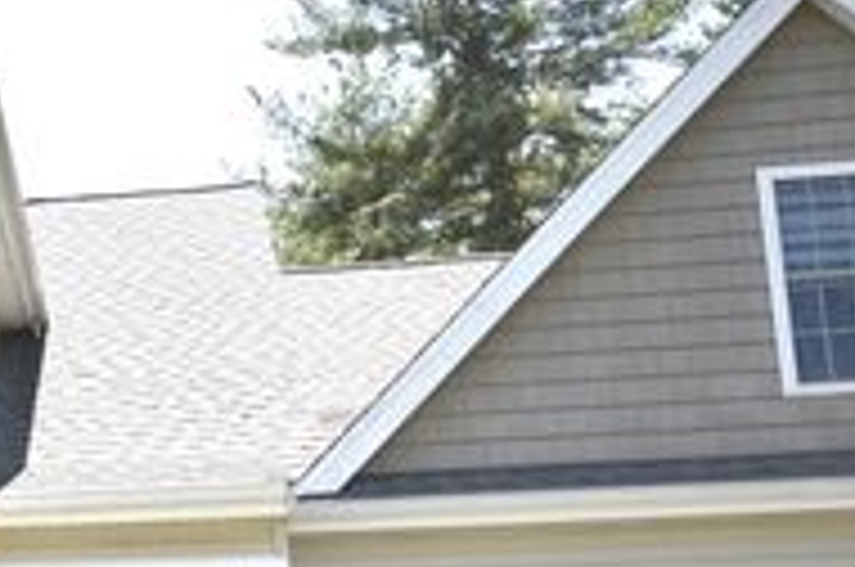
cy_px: 511
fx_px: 1873
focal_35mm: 79
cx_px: -162
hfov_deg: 23.6
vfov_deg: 17.0
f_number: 6.3
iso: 100
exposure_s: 1/160
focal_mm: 20
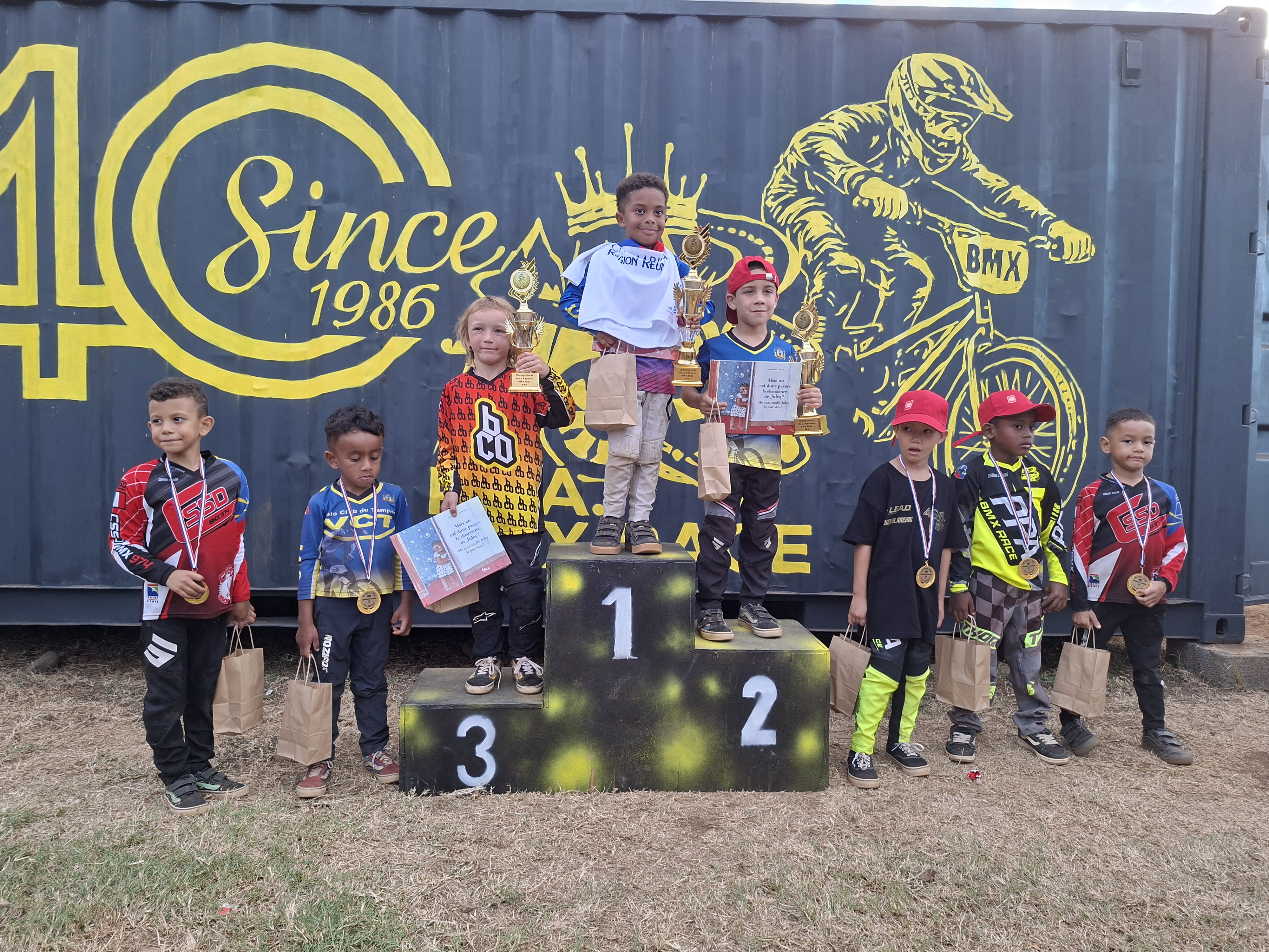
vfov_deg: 58.9
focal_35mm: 23
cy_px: 476
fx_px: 843
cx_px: 634
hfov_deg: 73.9
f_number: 1.8
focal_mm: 5.54
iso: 50
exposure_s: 1/100
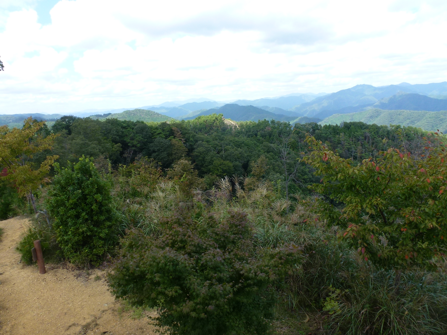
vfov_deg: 56.8
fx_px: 310
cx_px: 224
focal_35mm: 24
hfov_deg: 71.6
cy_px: 168
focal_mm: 4.3
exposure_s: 1/250
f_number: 4
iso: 100
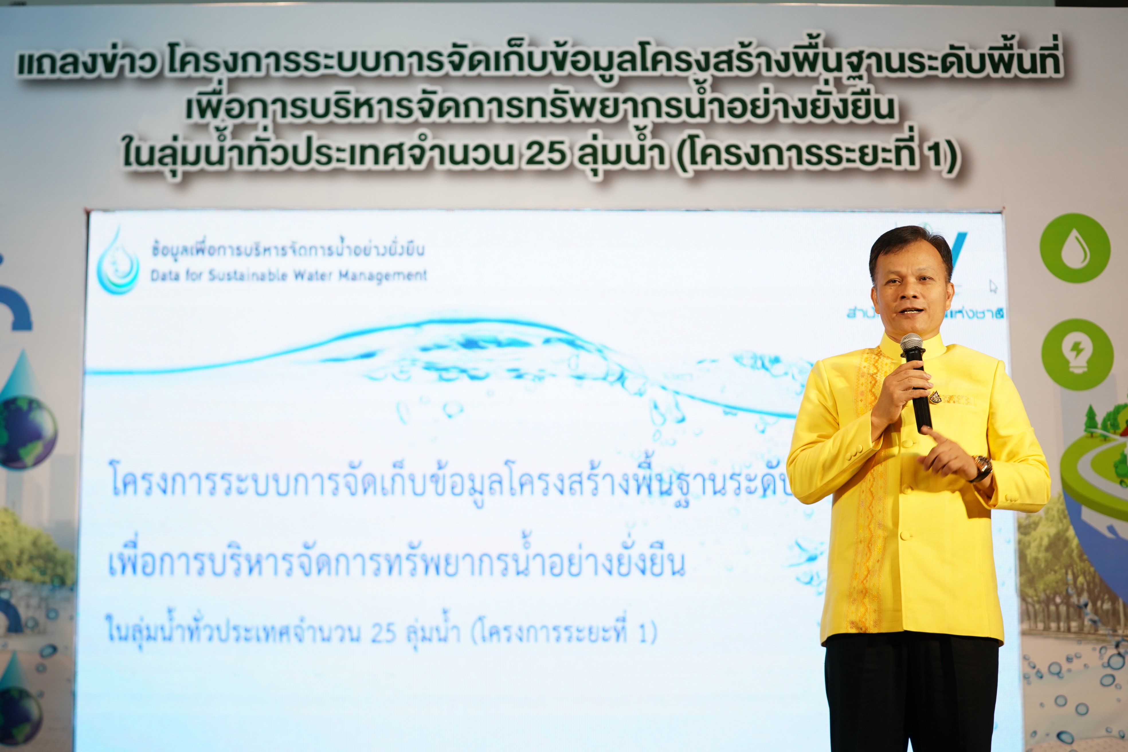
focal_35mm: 76
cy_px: 376
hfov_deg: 26.7
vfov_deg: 17.9
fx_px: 2381
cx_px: 564
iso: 320
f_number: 2.8
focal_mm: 76
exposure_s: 1/100
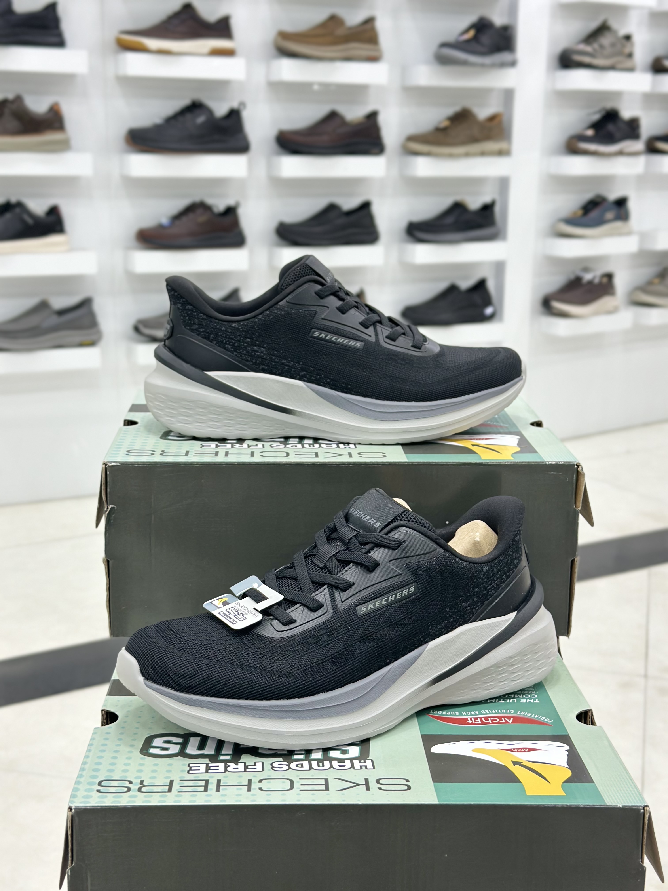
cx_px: 334
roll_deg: +0.1
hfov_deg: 30.3
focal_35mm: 48
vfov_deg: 39.7
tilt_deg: -14.3
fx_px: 1235
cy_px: 446
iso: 80
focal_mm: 6.86
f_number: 1.78
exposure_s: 1/100
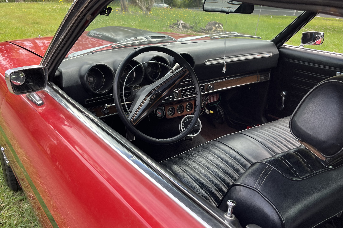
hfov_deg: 57.2
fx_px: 314
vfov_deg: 40.0
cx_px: 181
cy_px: 113
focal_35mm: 33
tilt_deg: -25.1
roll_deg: +2.8
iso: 50
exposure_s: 1/340
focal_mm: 5.1
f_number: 1.6
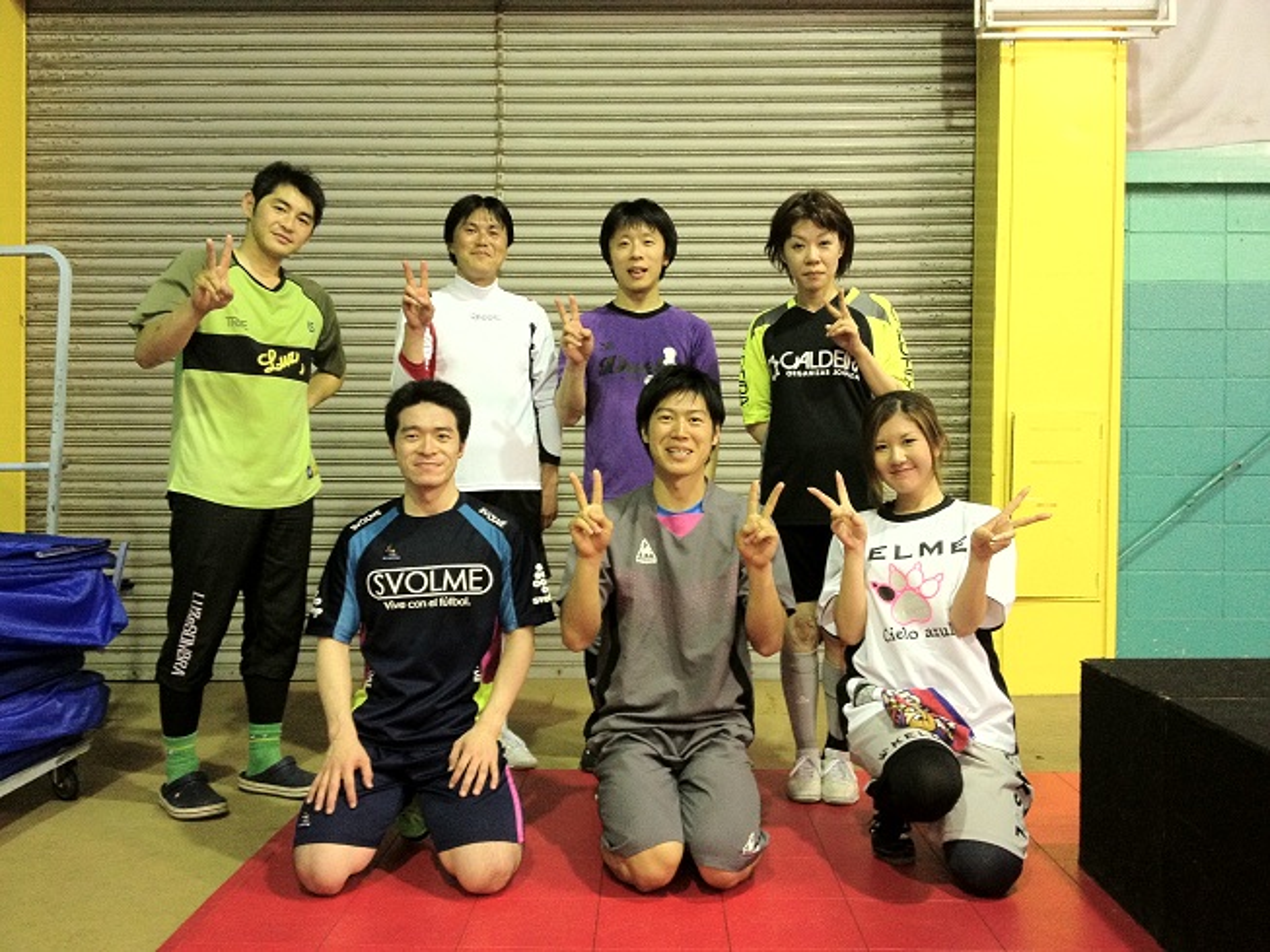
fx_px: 1284
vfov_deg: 40.7
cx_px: 635
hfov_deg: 52.6
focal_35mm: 35
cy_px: 476
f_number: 2.4
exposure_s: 1/20
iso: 250
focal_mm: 4.28
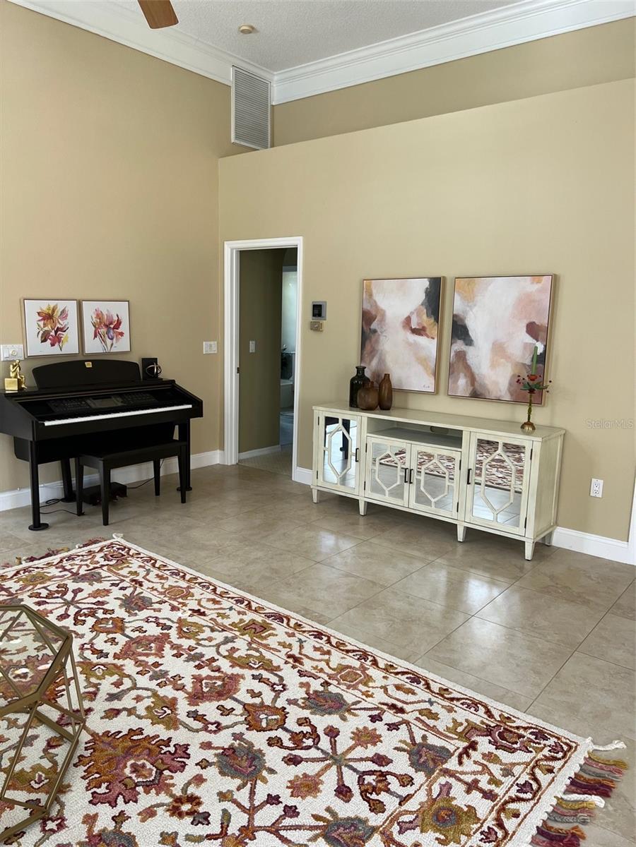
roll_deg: -1.2
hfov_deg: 53.1
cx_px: 318
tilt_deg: -10.3
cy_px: 424
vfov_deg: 67.3
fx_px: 637
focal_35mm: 26
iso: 80
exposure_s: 1/121
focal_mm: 5.7
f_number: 1.5
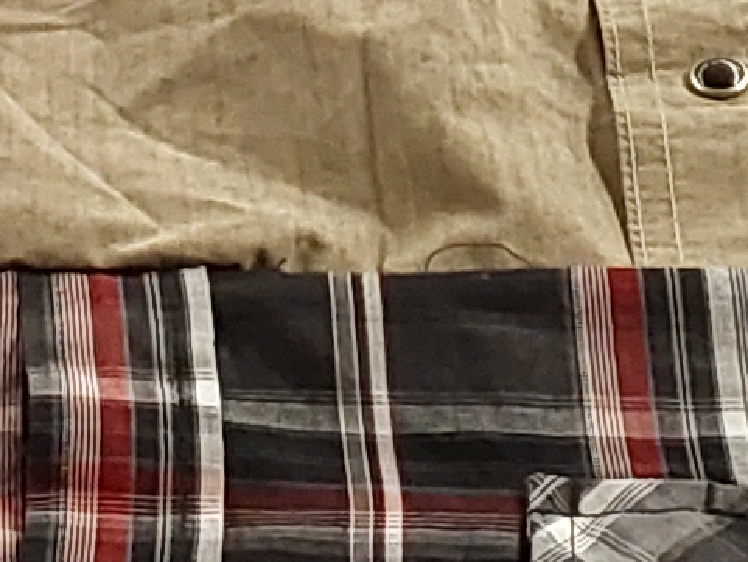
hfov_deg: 10.4
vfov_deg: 7.7
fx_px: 4107
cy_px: -201
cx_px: 347
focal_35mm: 190
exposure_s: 1/60
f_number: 1.9
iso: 200
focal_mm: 2.91
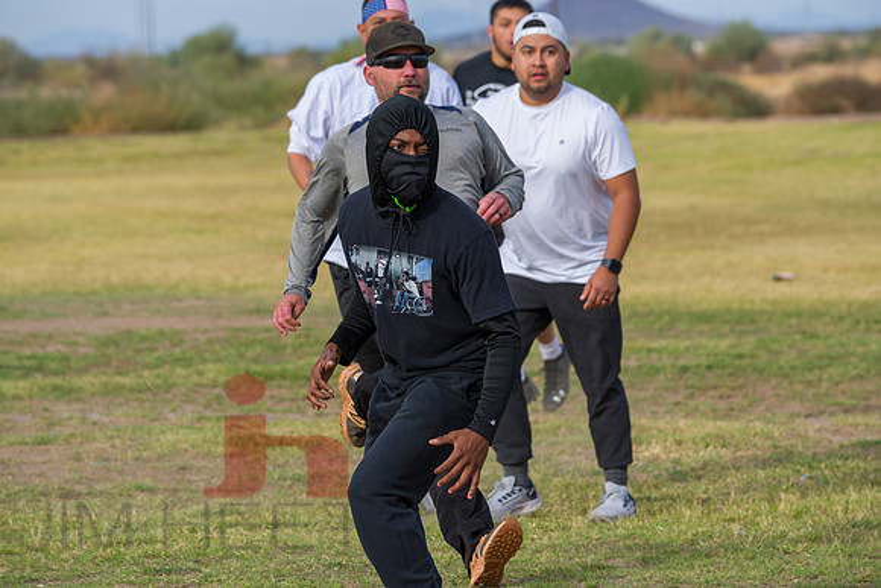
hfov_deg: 7.9
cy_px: 294
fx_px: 6364
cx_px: 440
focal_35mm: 260
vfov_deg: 5.3
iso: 800
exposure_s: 1/1000
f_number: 11
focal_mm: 260
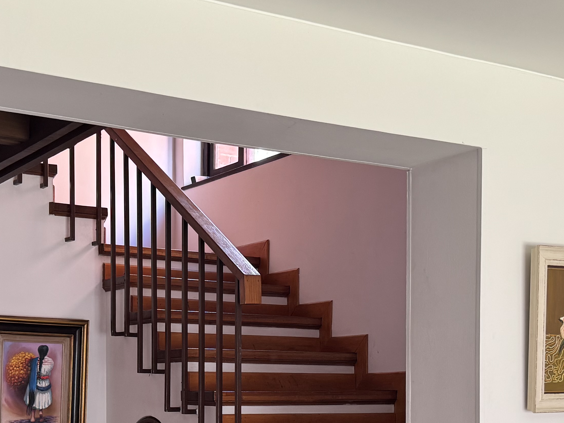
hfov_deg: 31.0
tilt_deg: -0.3
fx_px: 1010
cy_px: 400
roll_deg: -0.2
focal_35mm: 62
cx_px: 208
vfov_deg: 22.9
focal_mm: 6.76
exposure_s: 1/121
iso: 160
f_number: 1.78
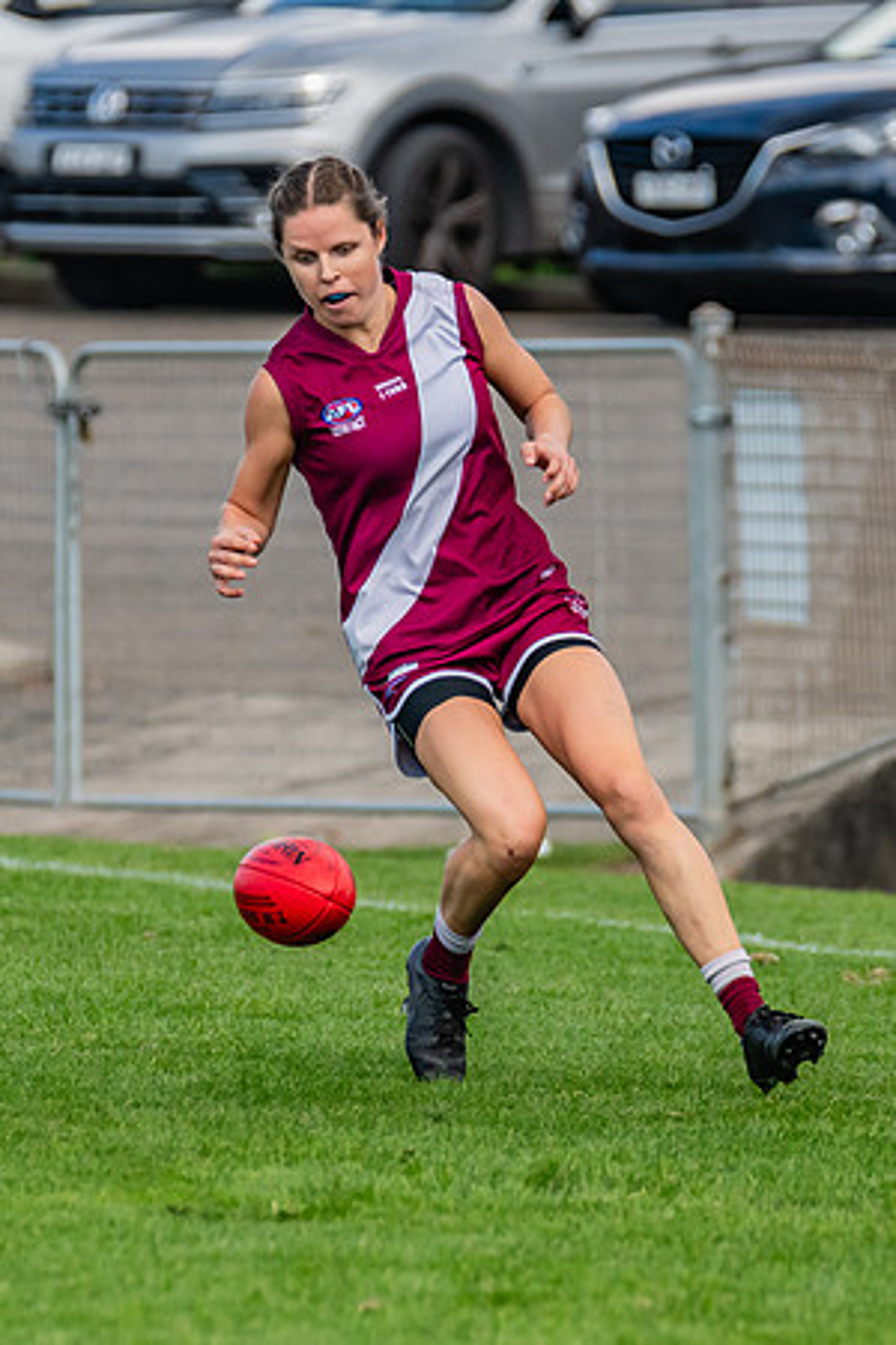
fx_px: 24805
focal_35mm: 664
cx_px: 465
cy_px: 627
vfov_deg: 3.1
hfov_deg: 2.1
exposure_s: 1/1600
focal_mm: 310
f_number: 5.6
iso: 800
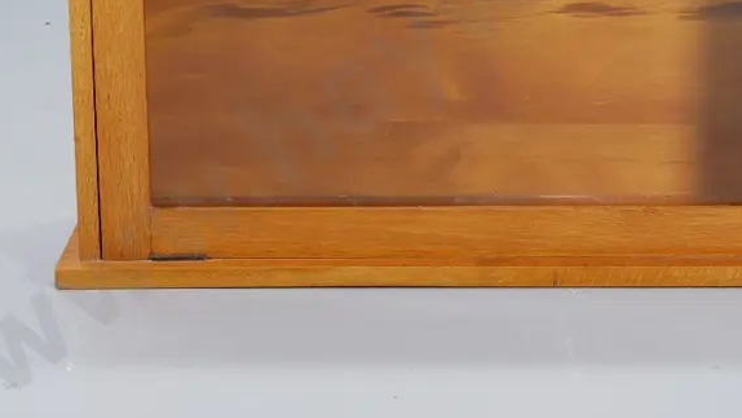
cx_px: 509
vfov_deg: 11.4
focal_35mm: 105
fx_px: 2066
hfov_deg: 20.3
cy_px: -21
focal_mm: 27
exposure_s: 1/15
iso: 800
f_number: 6.3
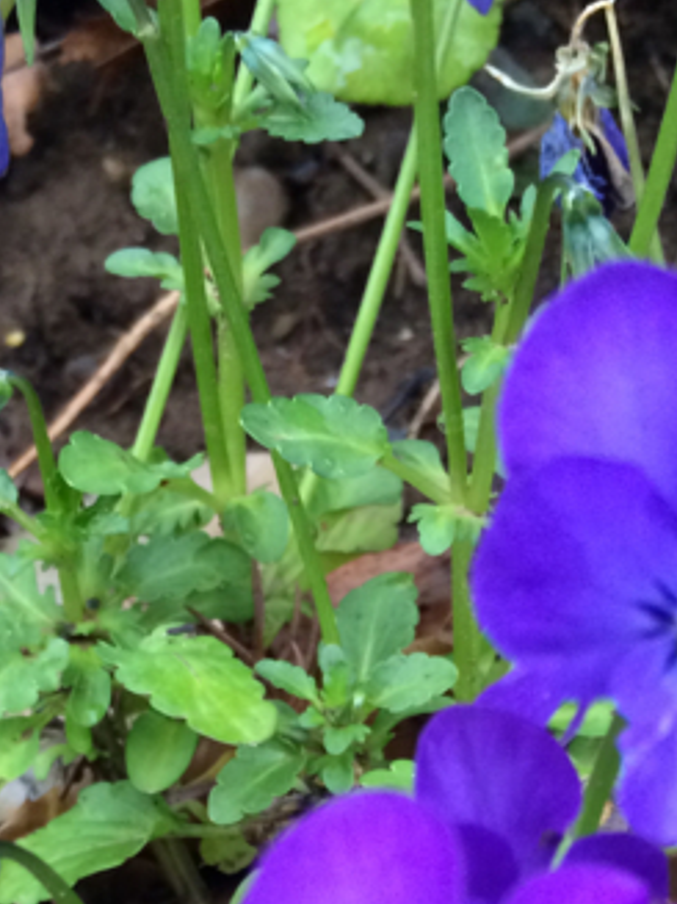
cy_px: 1017
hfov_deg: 20.7
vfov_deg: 25.3
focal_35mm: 71
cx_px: 414
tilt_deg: -51.8
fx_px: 1853
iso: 160
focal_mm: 4.15
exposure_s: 1/30
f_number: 2.2
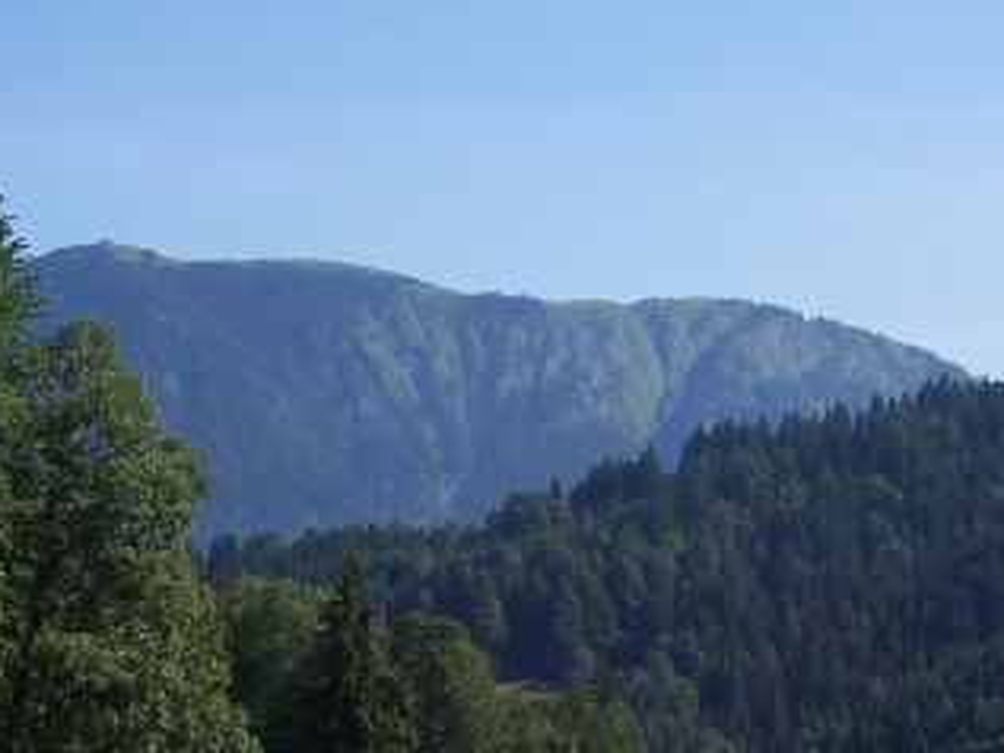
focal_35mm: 79
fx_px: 2291
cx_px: 546
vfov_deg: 18.3
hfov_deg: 24.7
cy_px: 702
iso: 100
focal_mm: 8
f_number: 4
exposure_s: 1/750
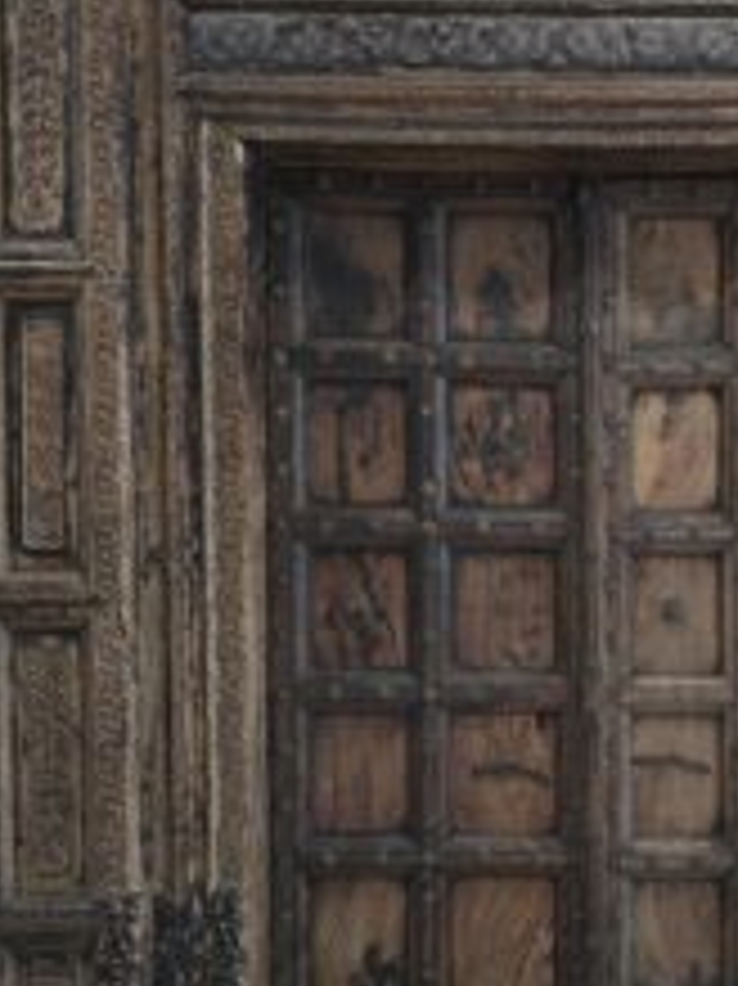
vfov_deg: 44.6
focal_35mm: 42
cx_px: 594
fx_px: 1195
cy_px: 594
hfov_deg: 33.3
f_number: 1.7
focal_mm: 6.3
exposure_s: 1/100
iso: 160
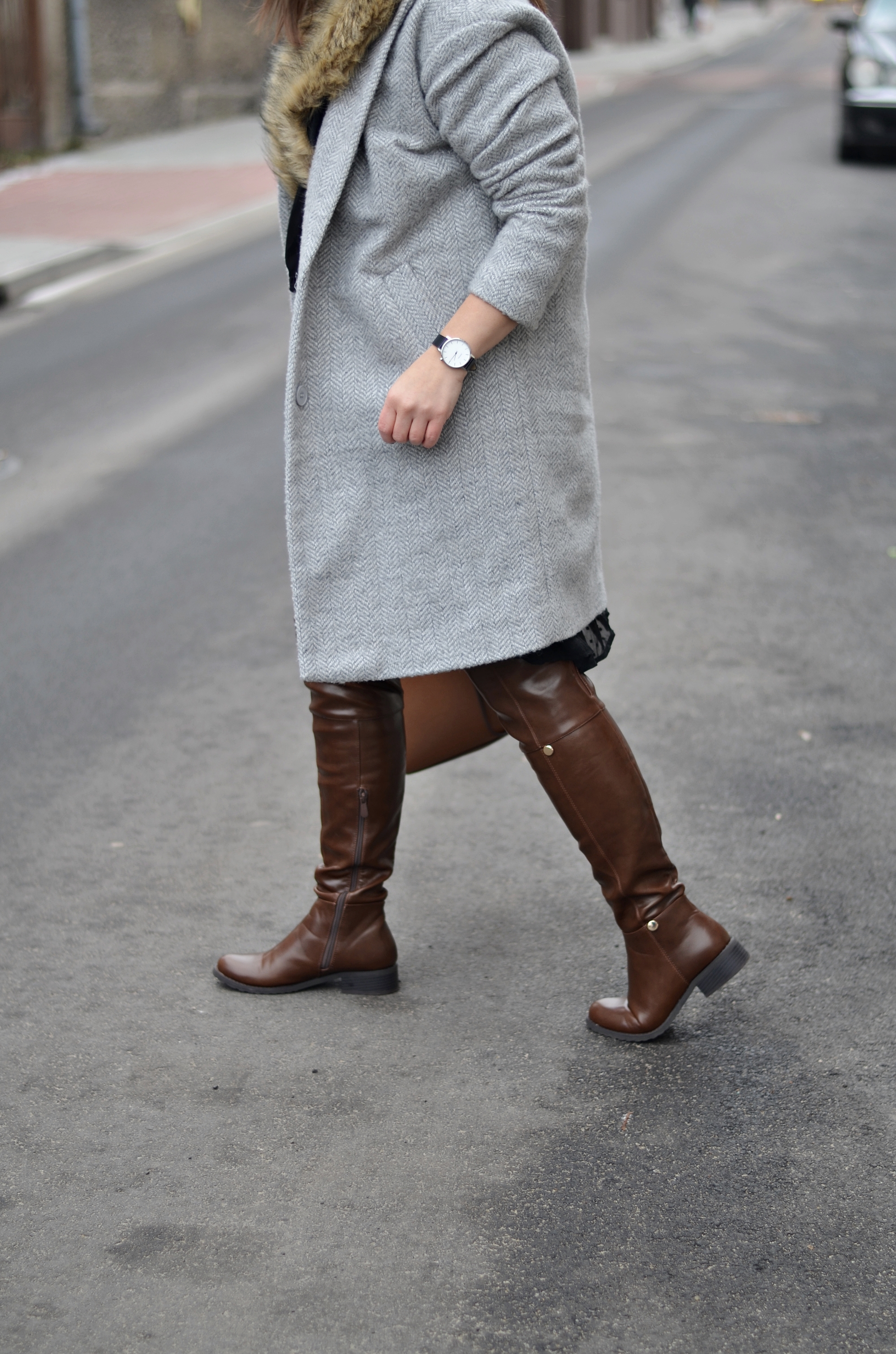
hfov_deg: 18.1
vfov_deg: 27.0
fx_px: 2813
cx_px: 448
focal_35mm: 75
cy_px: 677
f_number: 1.8
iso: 100
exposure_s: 1/160
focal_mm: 50
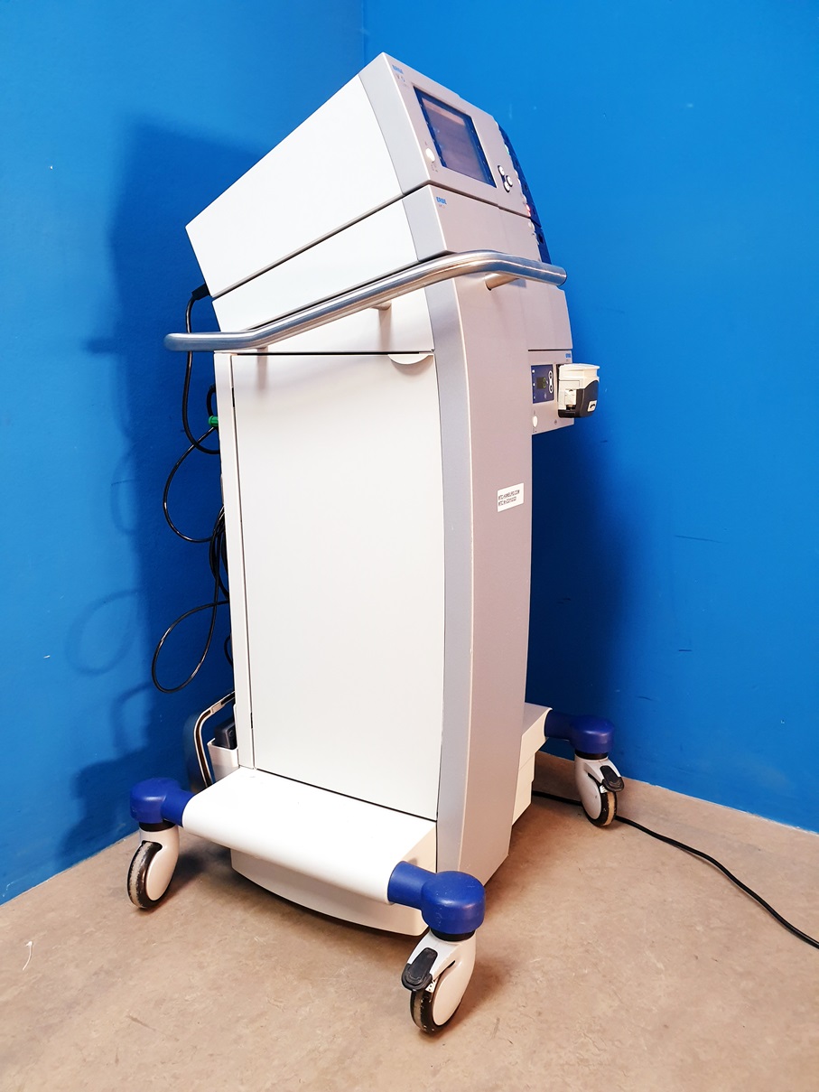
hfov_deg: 53.1
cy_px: 546
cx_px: 410
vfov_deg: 67.3
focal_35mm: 26
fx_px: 820
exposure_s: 1/50
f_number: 2.4
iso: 250
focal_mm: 4.3
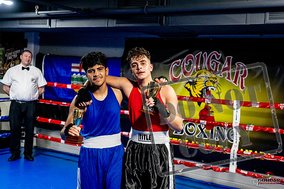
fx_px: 410
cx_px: 142
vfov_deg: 26.0
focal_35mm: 52
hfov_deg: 38.2
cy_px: 94
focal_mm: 35
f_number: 2.8
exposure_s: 1/800
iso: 5000
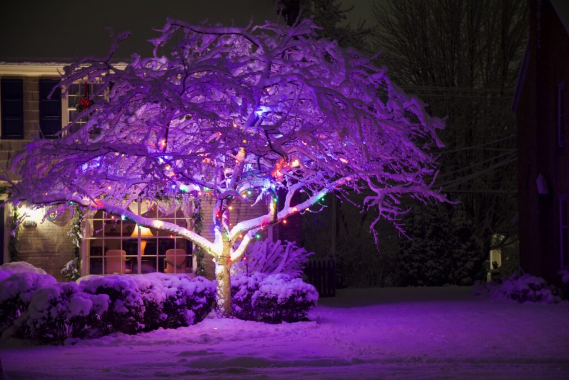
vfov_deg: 18.9
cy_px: 190
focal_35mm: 72
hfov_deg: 28.1
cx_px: 284
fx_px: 1138
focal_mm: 48
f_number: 3.5
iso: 800
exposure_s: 1/5
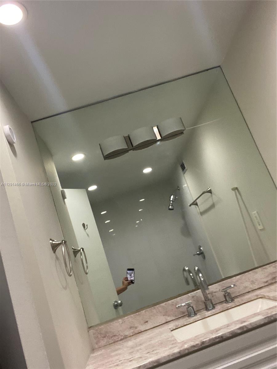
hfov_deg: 46.8
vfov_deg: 60.0
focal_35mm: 30
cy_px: 184
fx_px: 320
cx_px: 138
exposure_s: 1/60
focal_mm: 2.71
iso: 200
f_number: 2.2
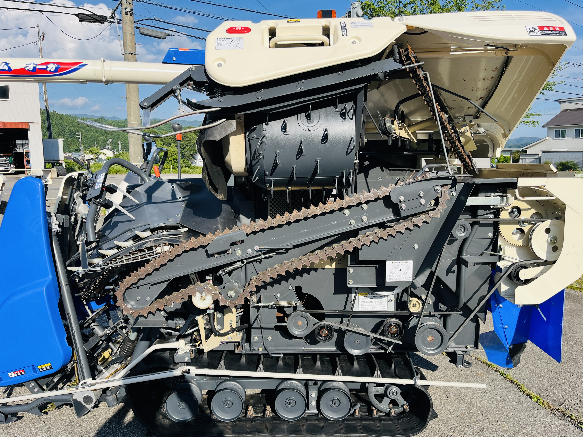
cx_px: 292
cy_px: 218
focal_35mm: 26
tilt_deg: -7.9
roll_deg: +0.8
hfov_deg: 67.3
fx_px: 438
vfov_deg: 53.1
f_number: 1.6
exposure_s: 1/2101
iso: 50
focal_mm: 5.1
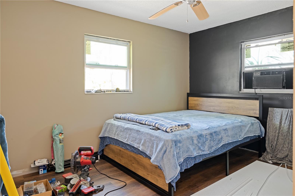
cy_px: 98
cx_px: 148
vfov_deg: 53.1
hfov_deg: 73.8
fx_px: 197
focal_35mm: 24
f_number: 9
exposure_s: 2.5
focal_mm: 24
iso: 400
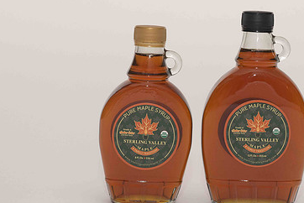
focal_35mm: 136
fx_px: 1149
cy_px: 112
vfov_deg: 10.1
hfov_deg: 15.0
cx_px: 233
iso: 400
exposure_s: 1/100
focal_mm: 85
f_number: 13
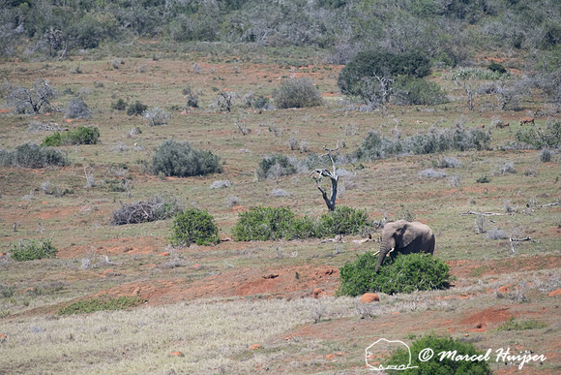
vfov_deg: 2.2
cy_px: 179
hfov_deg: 3.3
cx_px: 268
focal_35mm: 626
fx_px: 9761
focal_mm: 600
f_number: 7.1
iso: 1000
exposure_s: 1/4000
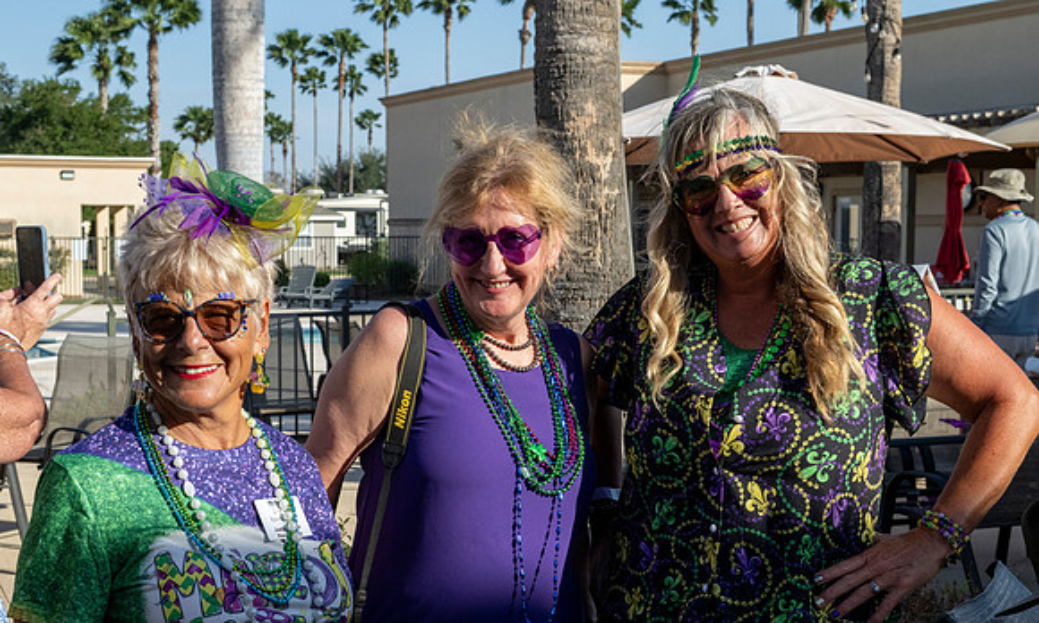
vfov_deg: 19.7
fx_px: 1795
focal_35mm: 64
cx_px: 470
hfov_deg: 32.3
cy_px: 403
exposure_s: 1/1250
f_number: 10
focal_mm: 50
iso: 1600
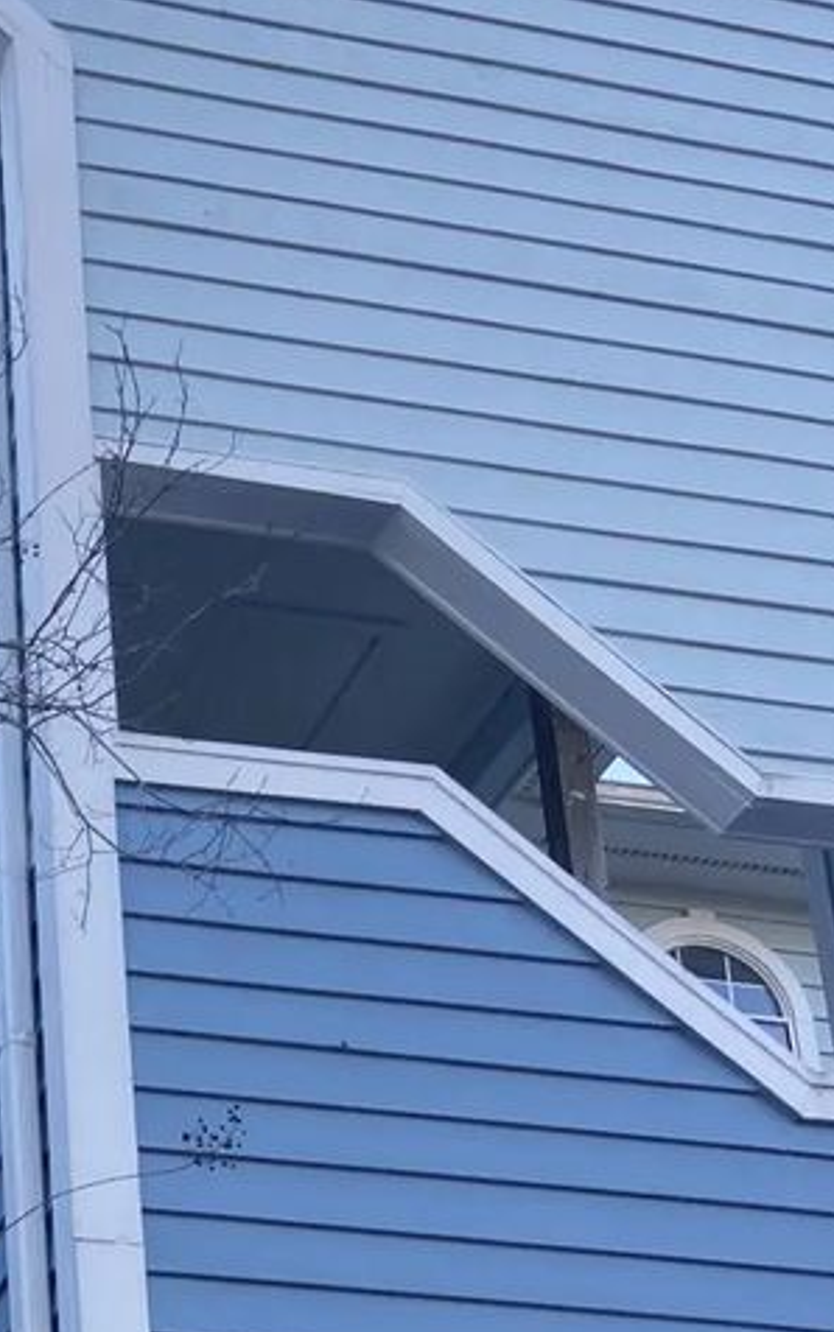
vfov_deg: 23.7
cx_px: -400
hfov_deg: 15.3
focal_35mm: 79
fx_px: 2870
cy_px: 1622
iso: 32
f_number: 1.8
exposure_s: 1/263
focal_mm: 4.25
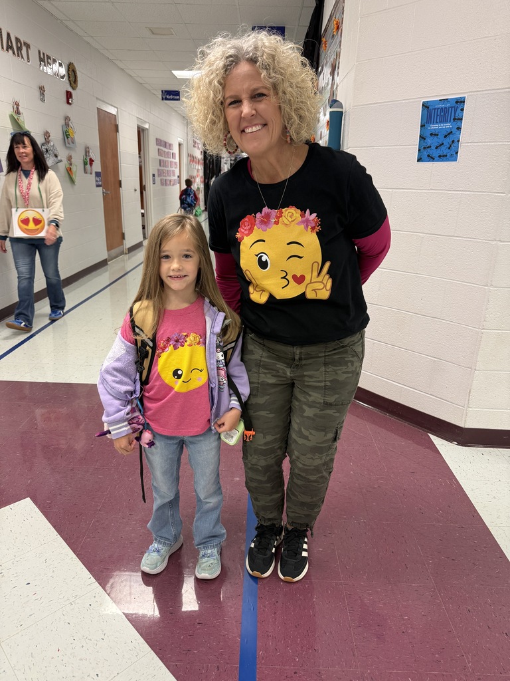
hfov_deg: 56.8
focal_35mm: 24
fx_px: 471
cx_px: 255
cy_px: 340
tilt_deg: -18.5
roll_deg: -2.2
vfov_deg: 71.6
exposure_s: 1/60
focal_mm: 6.76
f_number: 1.78
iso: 200
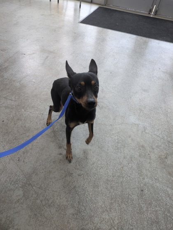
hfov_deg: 54.9
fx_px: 166
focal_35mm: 25
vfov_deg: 69.4
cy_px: 115
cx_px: 86
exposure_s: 1/202
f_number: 1.89
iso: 62
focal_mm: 5.43
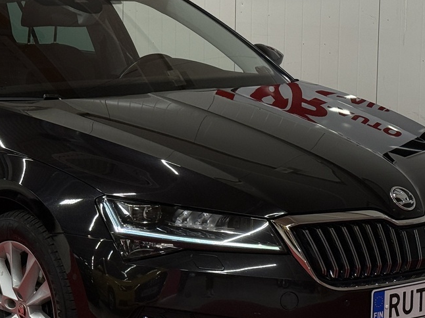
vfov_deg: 13.8
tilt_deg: -7.2
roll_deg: +0.0
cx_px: 88
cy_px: 154
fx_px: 1313
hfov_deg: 18.2
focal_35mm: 107
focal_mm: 6.76
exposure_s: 1/153
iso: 64
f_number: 1.78
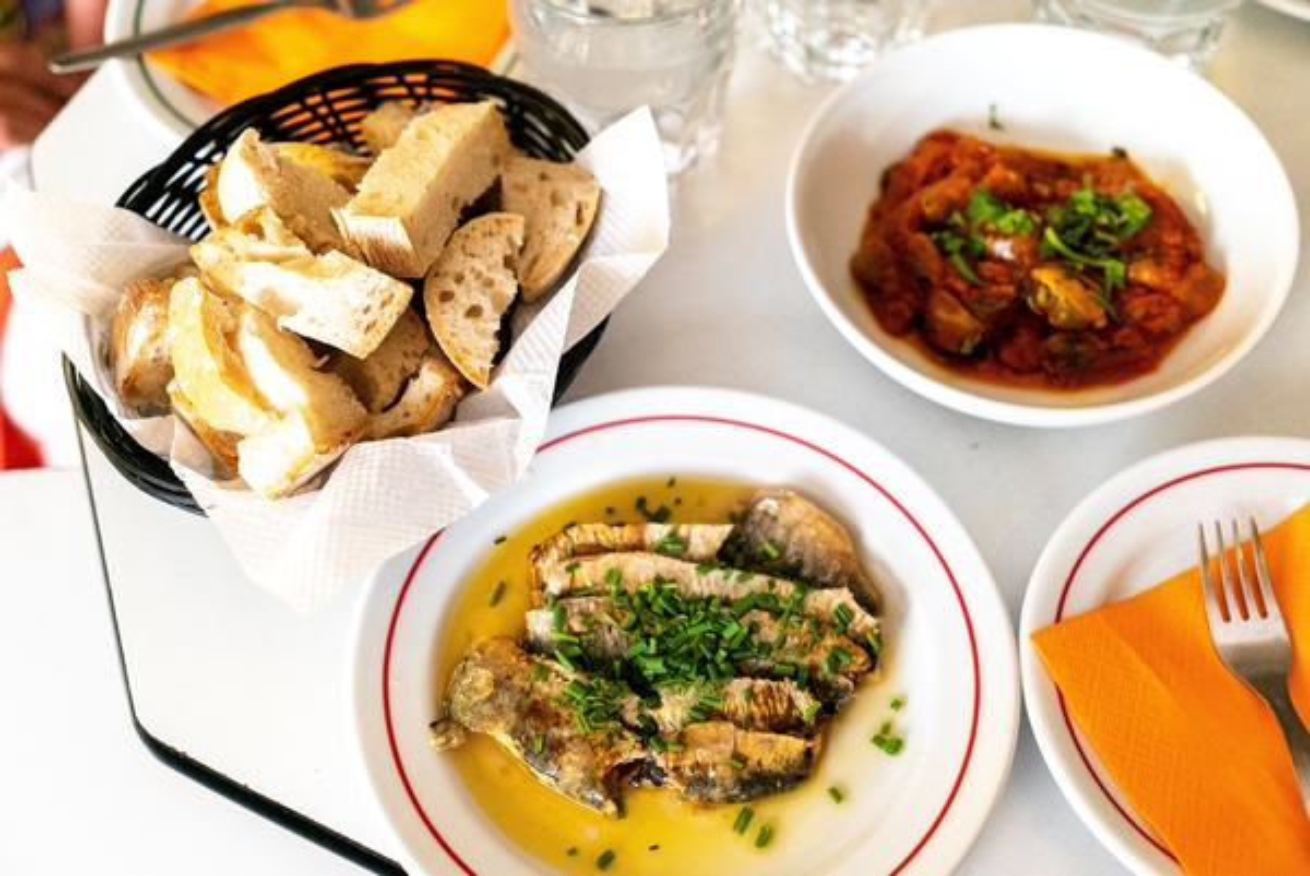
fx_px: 1821
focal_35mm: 50
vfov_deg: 27.0
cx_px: 655
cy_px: 438
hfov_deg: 39.6
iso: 6400
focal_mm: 50
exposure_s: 1/60
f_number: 4
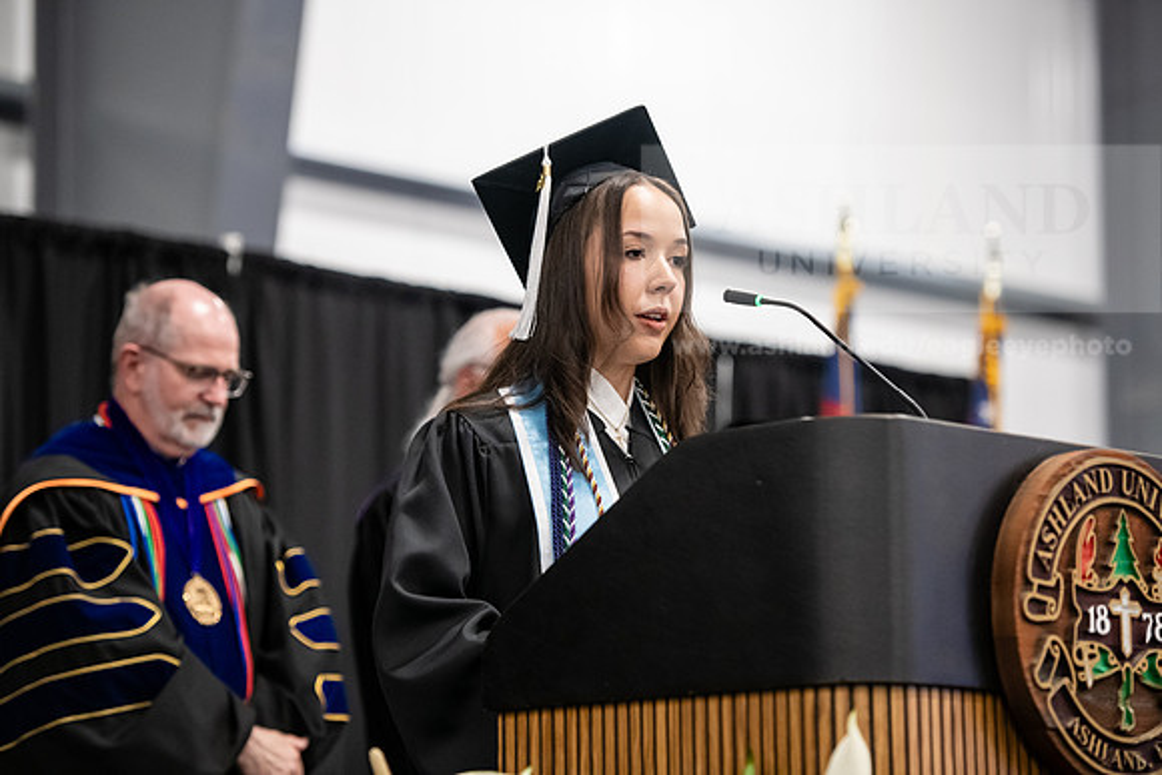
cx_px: 581
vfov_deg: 11.0
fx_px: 4035
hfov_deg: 16.4
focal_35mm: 125
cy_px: 388
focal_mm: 125
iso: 3200
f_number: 3.2
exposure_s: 1/200
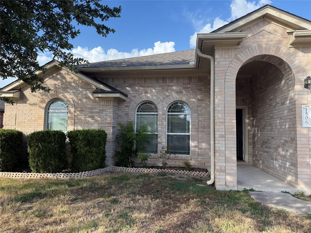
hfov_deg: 71.6
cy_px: 116
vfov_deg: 56.8
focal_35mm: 24
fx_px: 216
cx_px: 156
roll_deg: -0.4
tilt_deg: +4.3
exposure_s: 1/1522
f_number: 1.78
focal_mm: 6.76
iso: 100
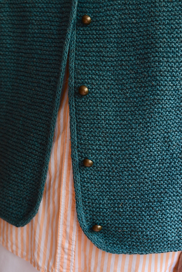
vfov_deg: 39.6
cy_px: 136
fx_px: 378
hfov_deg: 27.0
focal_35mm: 50
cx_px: 91
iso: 1000
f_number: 3.2
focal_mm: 50
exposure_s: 1/125
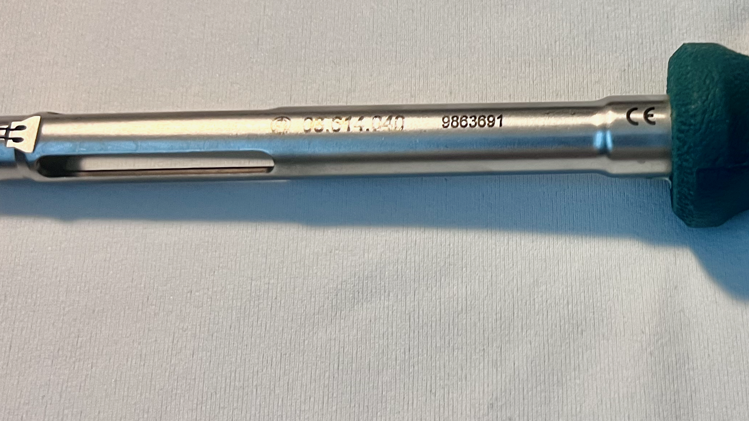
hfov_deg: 36.5
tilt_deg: -67.6
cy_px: 176
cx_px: 608
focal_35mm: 55
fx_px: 1092
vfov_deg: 21.8
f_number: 1.5
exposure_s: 1/60
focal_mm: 5.7
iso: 100
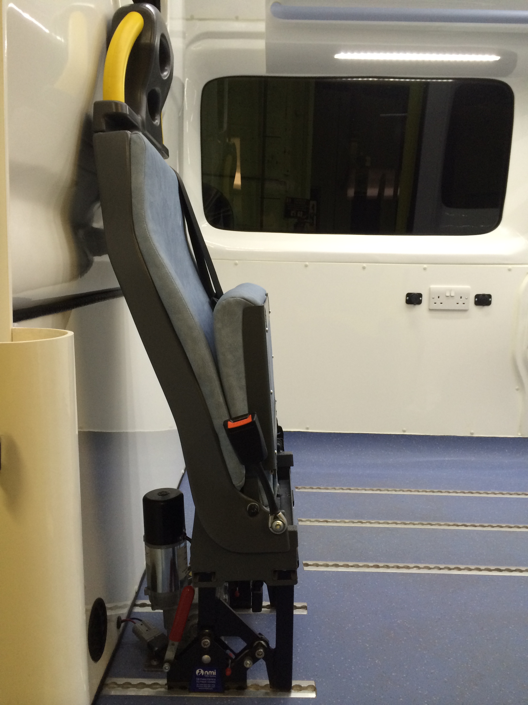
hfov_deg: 46.8
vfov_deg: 60.0
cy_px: 352
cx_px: 264
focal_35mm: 30
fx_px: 610
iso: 80
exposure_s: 1/33
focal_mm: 4.12
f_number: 2.2
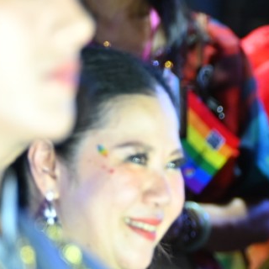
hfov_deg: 2.4
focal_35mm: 716
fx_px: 6295
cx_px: 588
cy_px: 251
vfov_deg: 2.4
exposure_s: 1/500
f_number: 2.8
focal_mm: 135
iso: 800
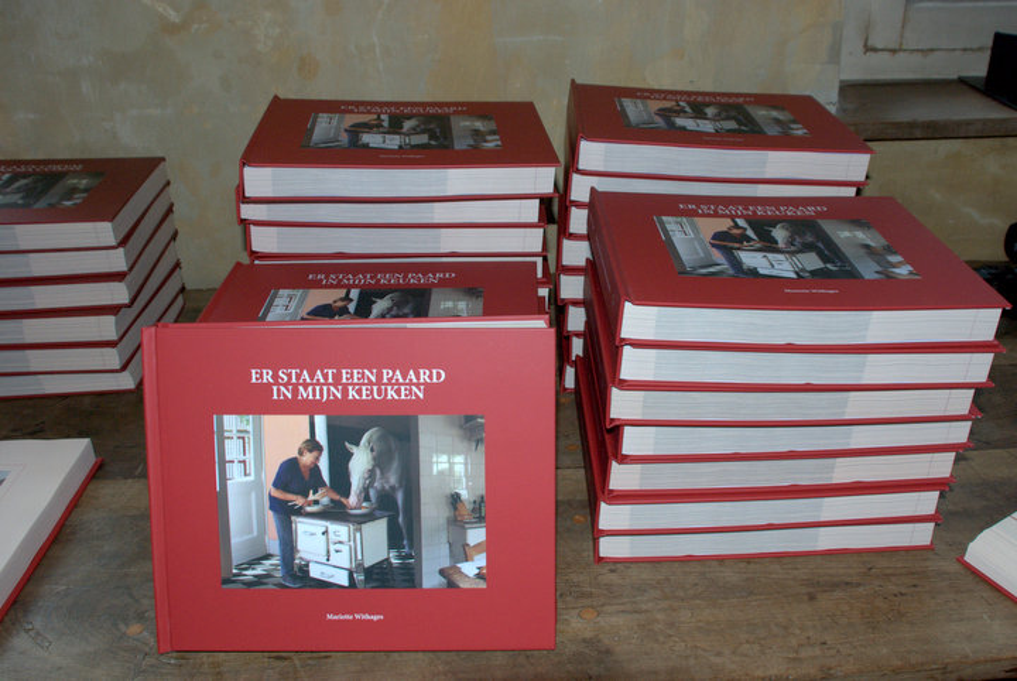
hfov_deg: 61.9
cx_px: 508
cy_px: 340
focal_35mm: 30
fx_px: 849
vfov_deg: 43.7
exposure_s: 1/60
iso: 320
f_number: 3.8
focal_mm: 20
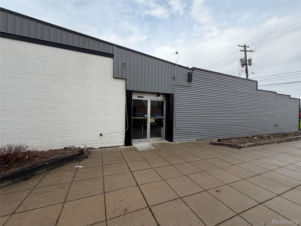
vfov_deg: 85.7
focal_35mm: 14
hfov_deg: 102.1
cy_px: 113
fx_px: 122
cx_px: 150
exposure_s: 1/585
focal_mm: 2.22
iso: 40
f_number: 2.2
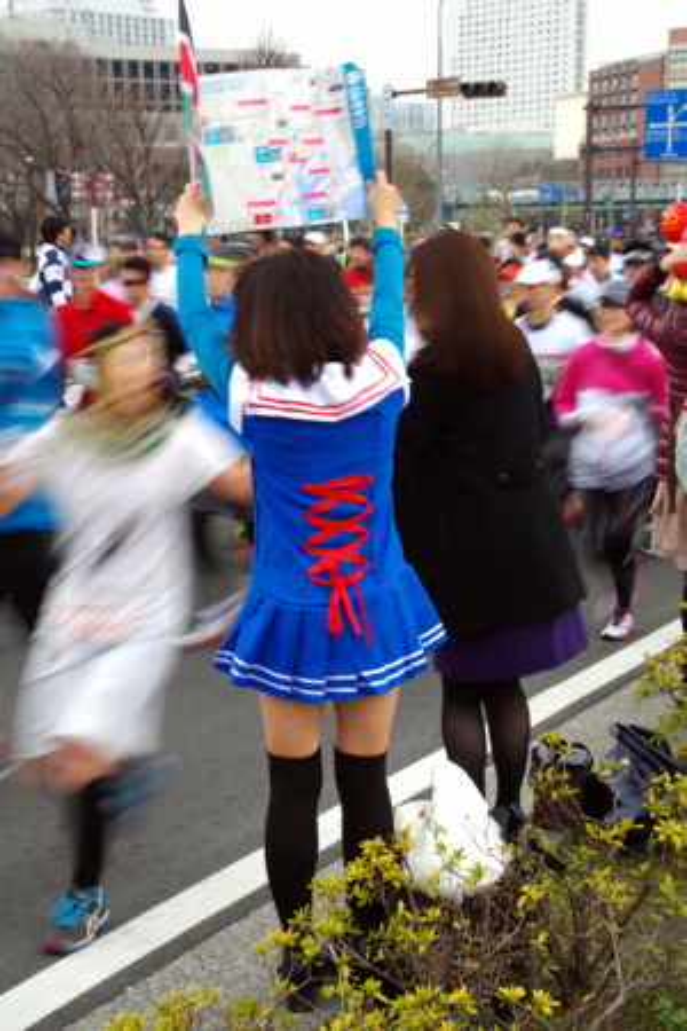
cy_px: 516
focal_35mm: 60
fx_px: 1717
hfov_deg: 22.6
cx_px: 344
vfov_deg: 33.4
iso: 100
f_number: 11
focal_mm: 40
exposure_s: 1/15
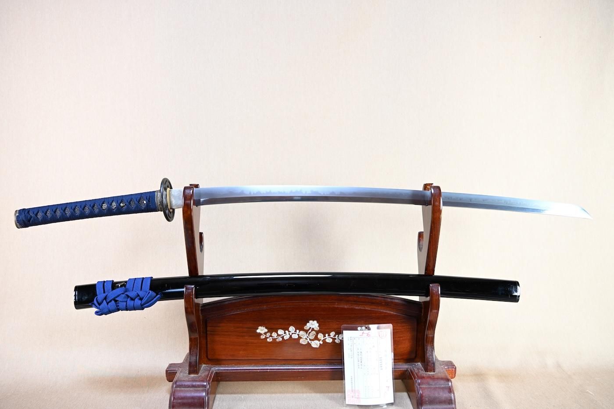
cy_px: 204
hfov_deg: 63.2
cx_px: 307
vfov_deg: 44.6
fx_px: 499
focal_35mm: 29
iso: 100
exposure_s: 1/1.6
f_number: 3.5
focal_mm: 19.5
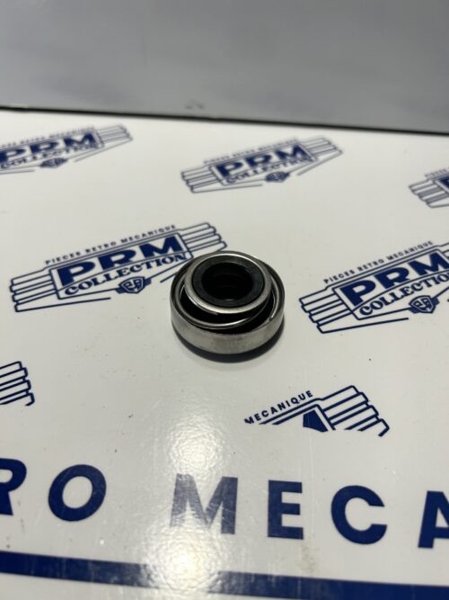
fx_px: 450
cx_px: 224
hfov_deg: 53.0
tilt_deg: -47.3
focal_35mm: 26
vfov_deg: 67.3
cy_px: 300
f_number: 1.5
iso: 50
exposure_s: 1/414
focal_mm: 5.7
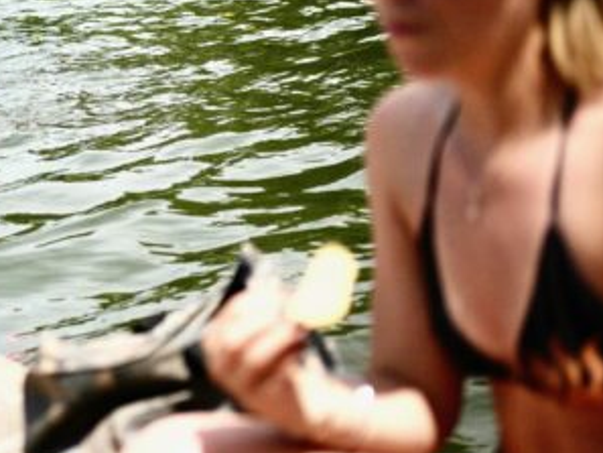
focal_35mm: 85
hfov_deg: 21.7
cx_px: -77
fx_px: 1481
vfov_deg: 17.2
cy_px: 75
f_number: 1.8
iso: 400
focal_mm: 35
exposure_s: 1/32000
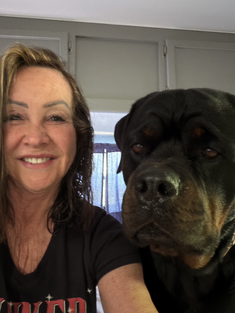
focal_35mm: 30
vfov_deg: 60.0
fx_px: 272
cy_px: 156
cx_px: 118
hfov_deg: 46.8
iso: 640
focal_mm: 2.71
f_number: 1.9
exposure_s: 1/15
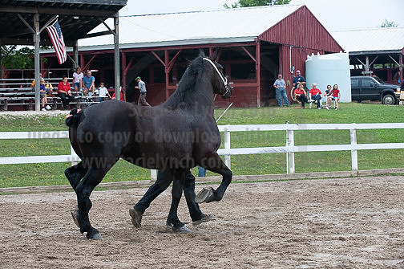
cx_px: 202
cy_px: 134
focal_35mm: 98
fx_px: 1099
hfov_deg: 20.8
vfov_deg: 13.9
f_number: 5.6
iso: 1800
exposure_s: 1/1250
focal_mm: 98
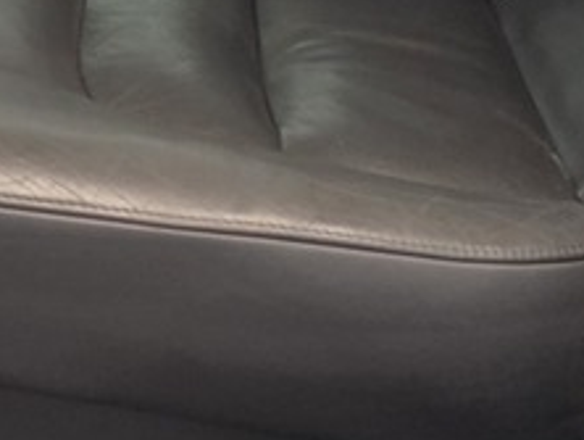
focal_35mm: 106
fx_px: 1790
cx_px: 118
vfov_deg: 12.6
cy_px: -371
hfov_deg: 18.4
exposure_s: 1/100
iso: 400
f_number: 1.7
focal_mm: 6.25
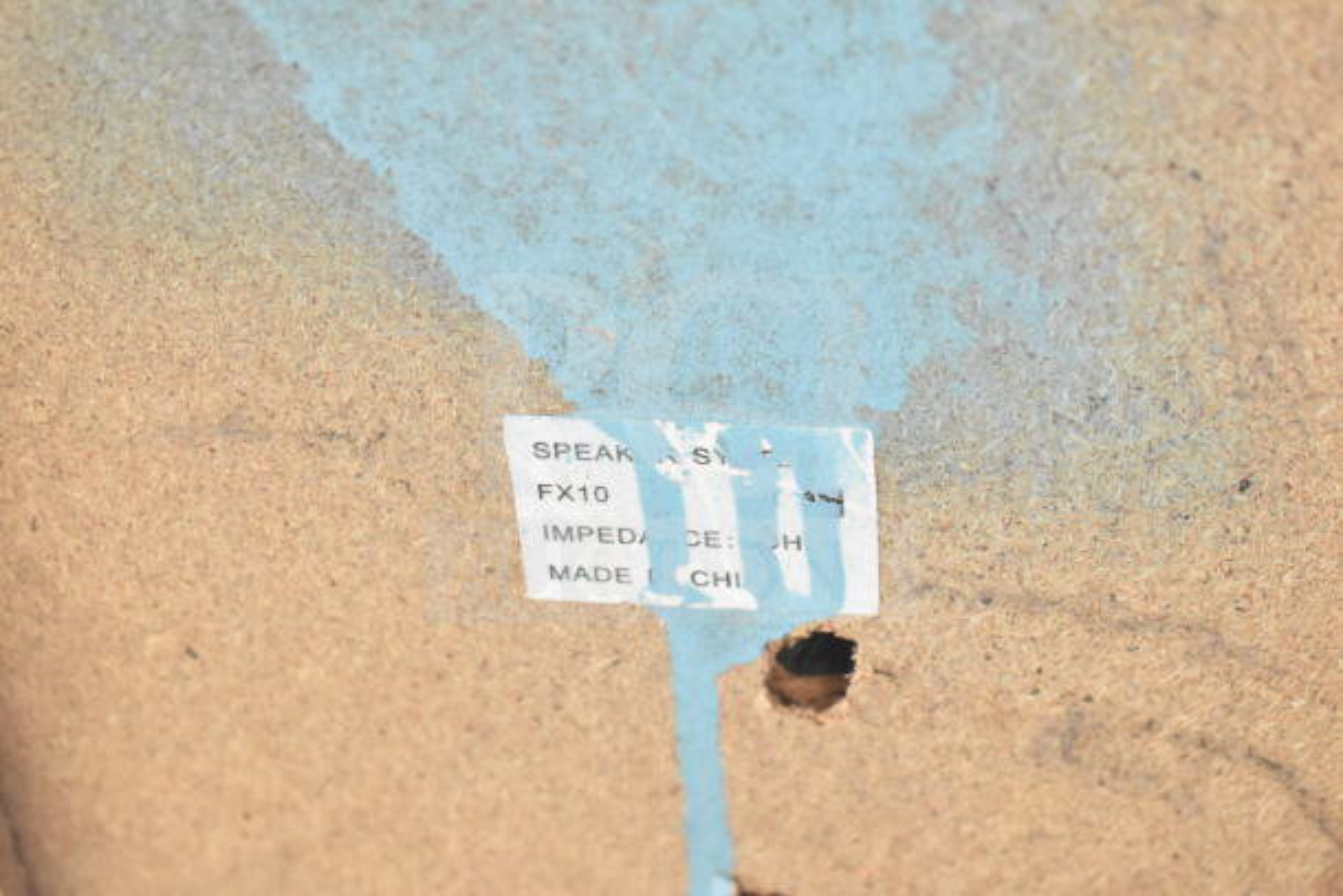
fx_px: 3078
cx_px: 672
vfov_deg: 16.6
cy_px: 448
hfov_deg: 24.6
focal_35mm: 82
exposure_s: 1/100
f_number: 5.6
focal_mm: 55
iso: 5600
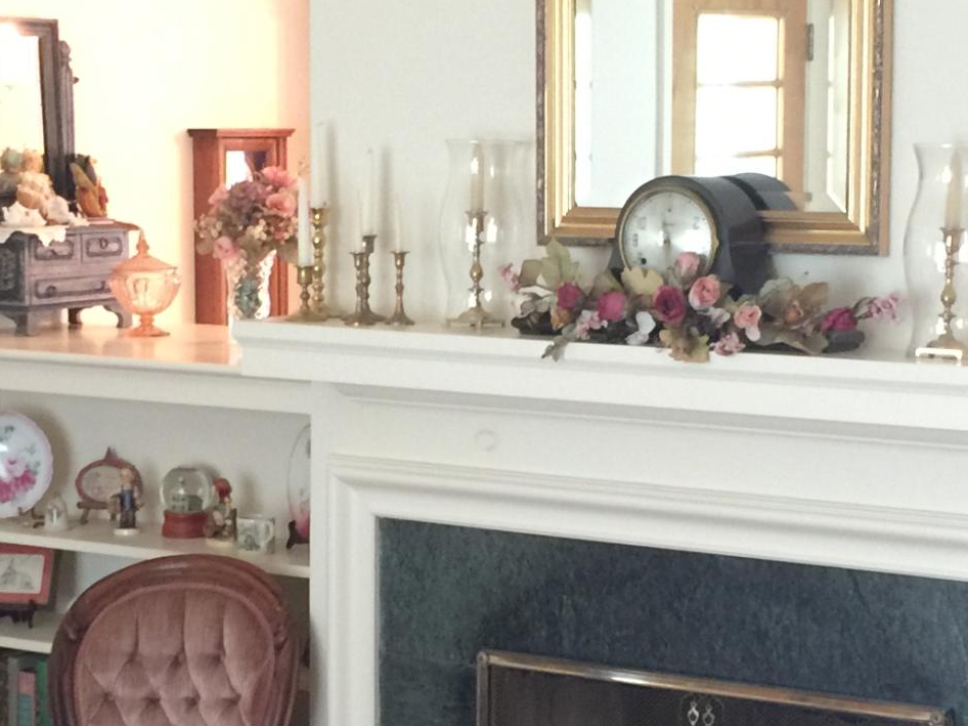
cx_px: 555
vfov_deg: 16.0
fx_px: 2572
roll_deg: -2.3
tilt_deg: -6.3
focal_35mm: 92
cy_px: 475
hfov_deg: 21.3
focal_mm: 4.15
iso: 80
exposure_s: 1/4
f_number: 2.2
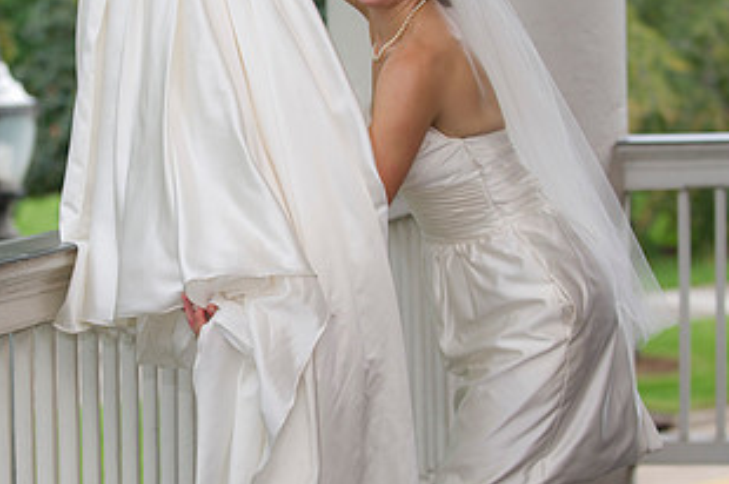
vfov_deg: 10.4
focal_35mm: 131
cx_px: 205
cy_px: 223
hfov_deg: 15.6
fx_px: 2650
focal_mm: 70
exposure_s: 1/100
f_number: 2.8
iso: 250
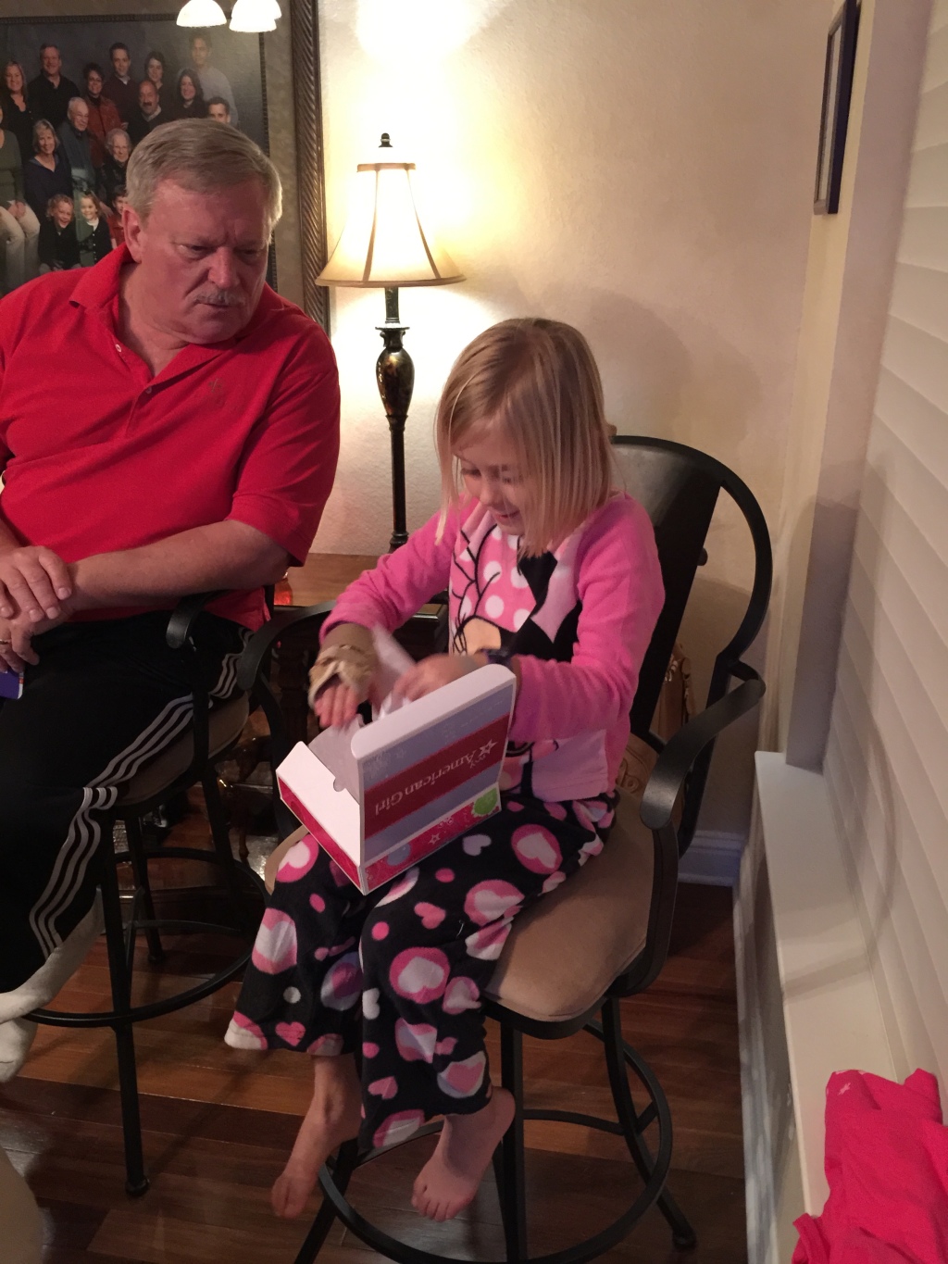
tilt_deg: -19.6
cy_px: 632
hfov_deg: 48.2
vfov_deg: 61.7
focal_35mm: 29
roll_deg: -0.7
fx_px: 1059
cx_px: 474
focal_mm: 4.15
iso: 160
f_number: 2.2
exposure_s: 1/4
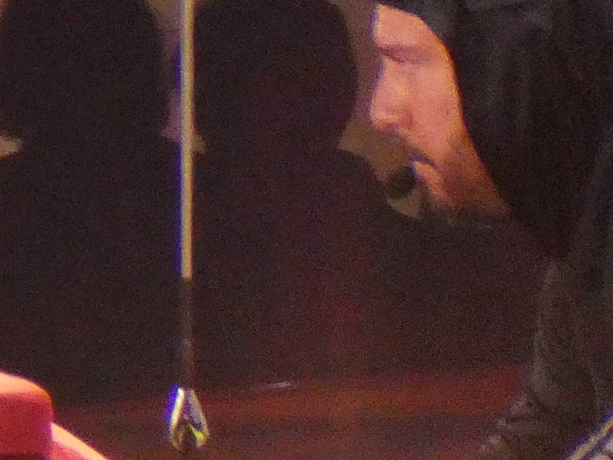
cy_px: 183
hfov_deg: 0.5
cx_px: -767
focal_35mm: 3729
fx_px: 66043
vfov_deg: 0.4
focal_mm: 129
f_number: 6.4
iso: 1000
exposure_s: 1/125
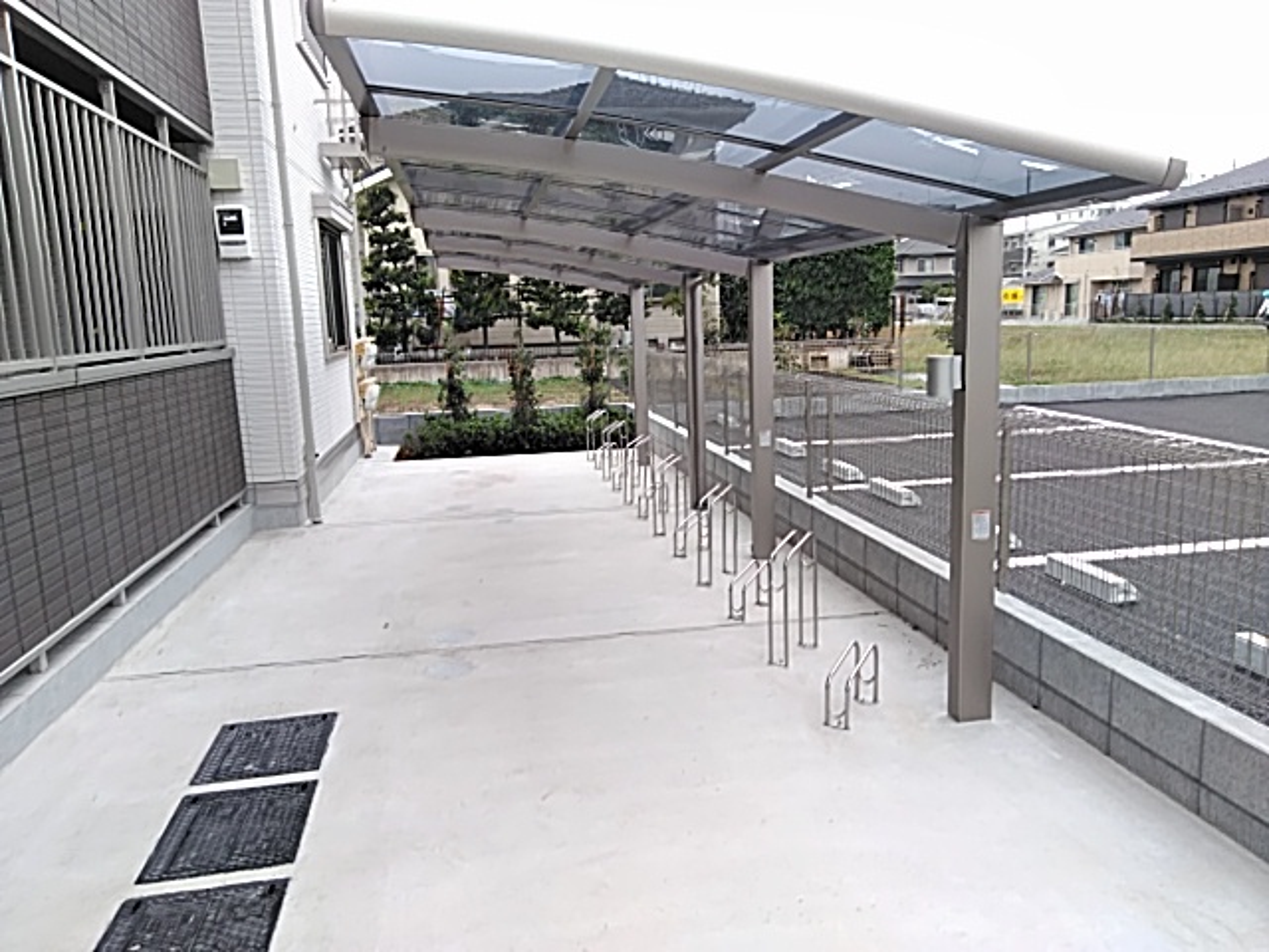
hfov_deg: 65.3
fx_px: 990
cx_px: 634
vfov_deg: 51.4
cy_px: 476
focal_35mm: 27
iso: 60
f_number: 2.2
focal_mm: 3.46
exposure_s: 1/144
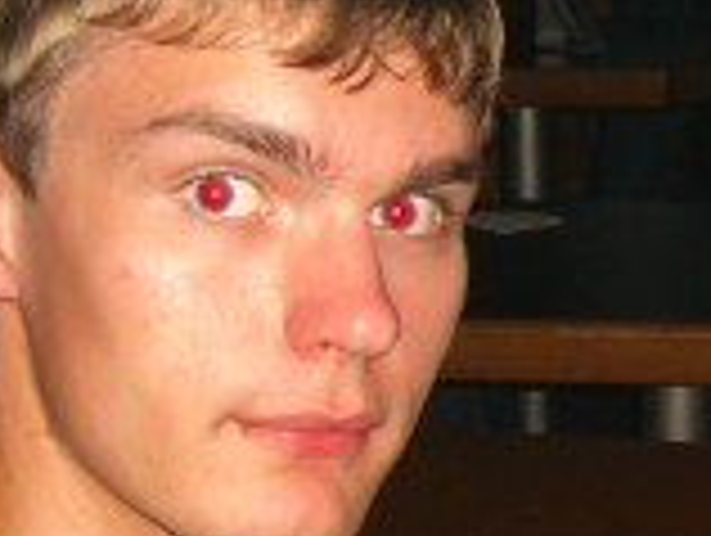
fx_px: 2962
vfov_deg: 10.3
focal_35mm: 144
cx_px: 882
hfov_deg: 13.3
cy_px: 459
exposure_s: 1/60
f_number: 2.8
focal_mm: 7.9
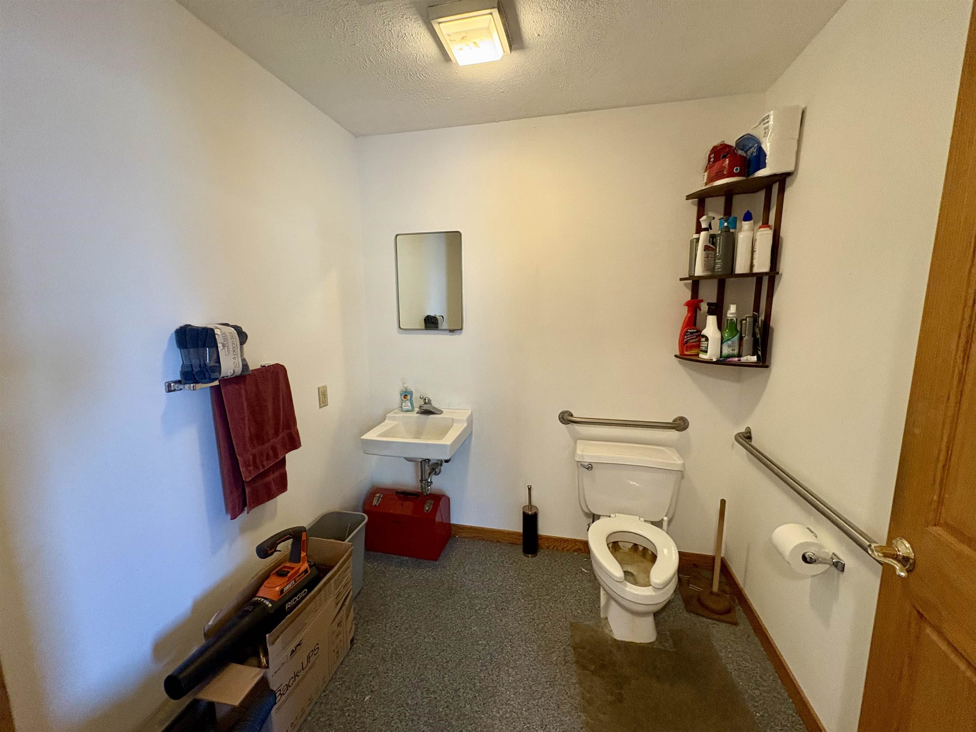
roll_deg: +0.3
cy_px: 366
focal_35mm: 14
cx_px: 488
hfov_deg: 102.1
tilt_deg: -7.3
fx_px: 395
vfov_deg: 85.7
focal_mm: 2.22
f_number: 2.2
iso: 320
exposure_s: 1/60
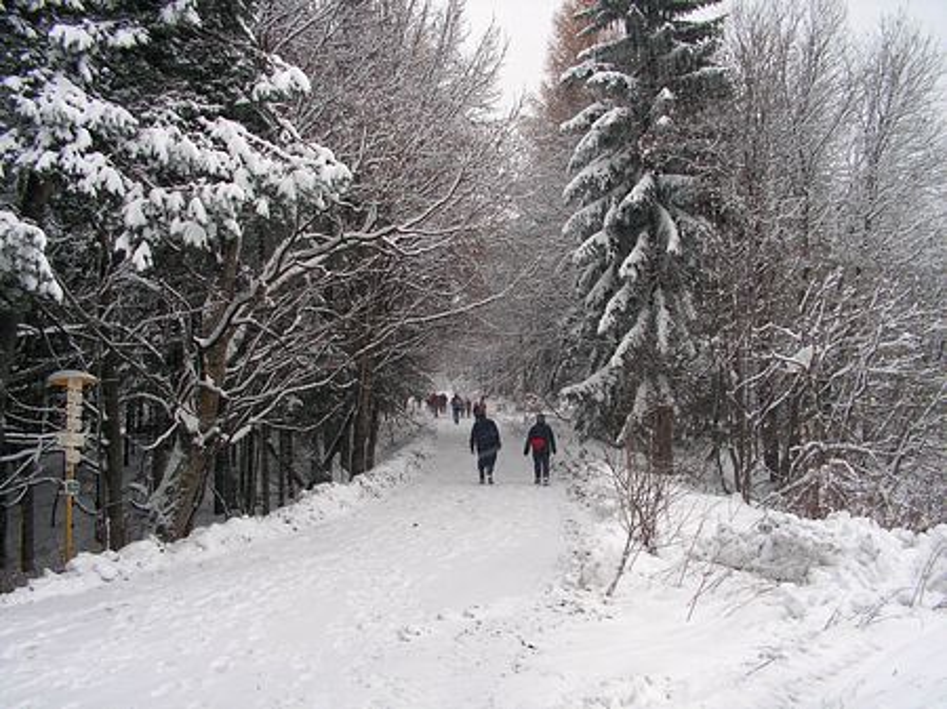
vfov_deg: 39.6
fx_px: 984
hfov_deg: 51.4
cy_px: 354
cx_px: 474
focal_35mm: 36
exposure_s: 1/80
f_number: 3.2
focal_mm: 6
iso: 50
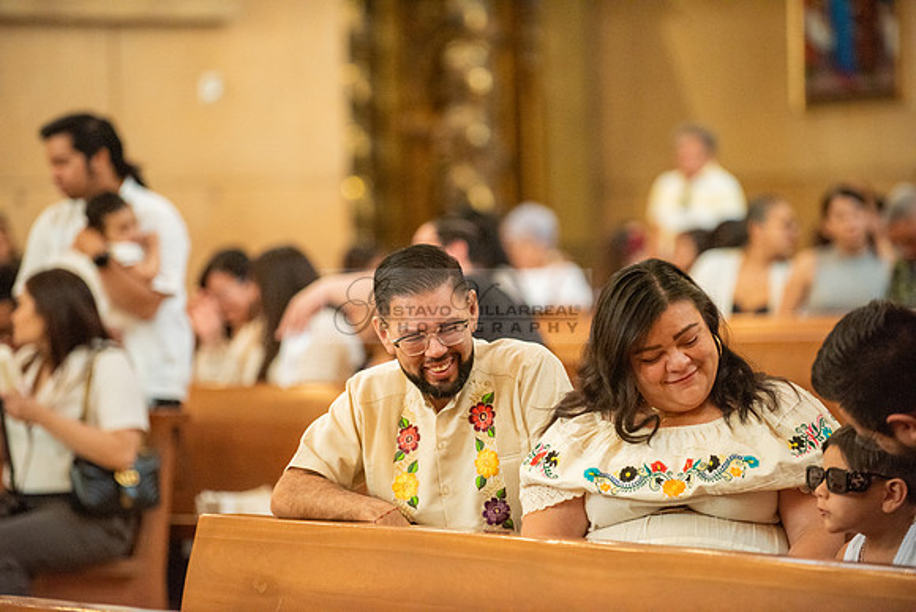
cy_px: 306
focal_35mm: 175
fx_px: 4454
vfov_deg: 7.9
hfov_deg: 11.7
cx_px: 458
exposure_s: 1/160
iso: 2000
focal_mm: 175
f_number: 2.8
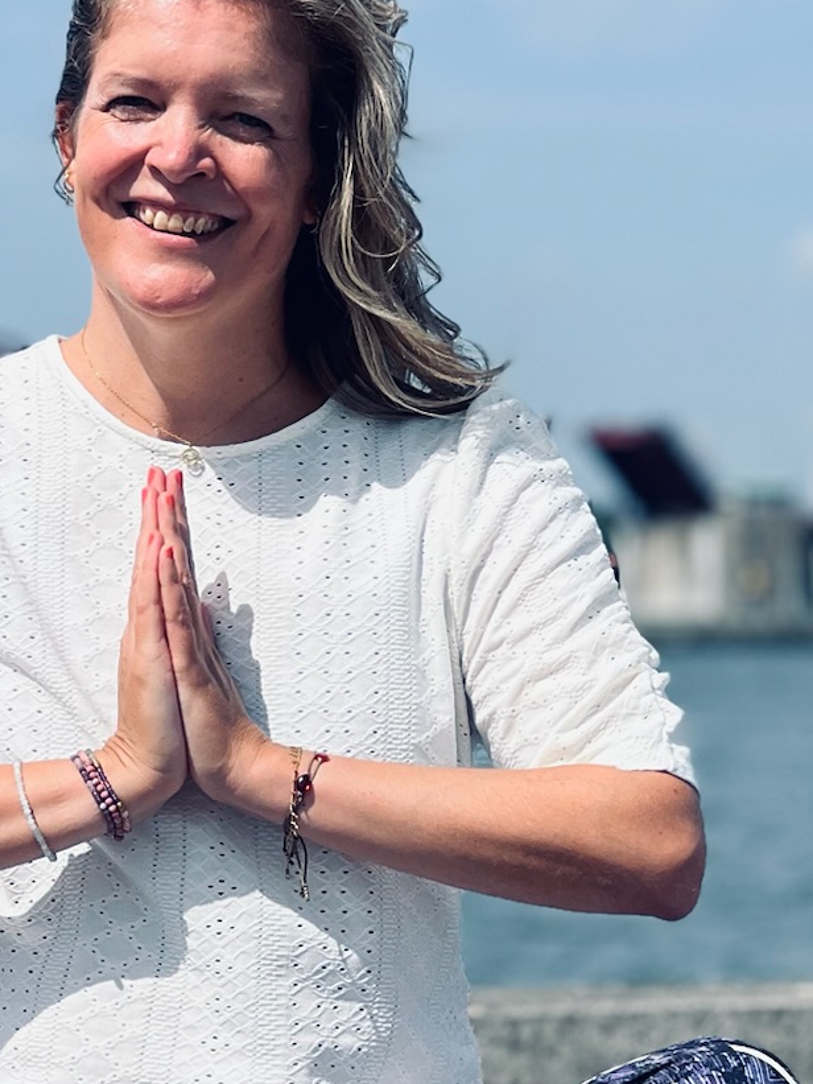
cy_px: 800
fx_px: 6011
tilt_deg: -0.8
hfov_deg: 7.7
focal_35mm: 192
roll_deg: +0.6
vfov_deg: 10.3
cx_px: 100
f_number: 2.8
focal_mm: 9
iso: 32
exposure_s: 1/1357
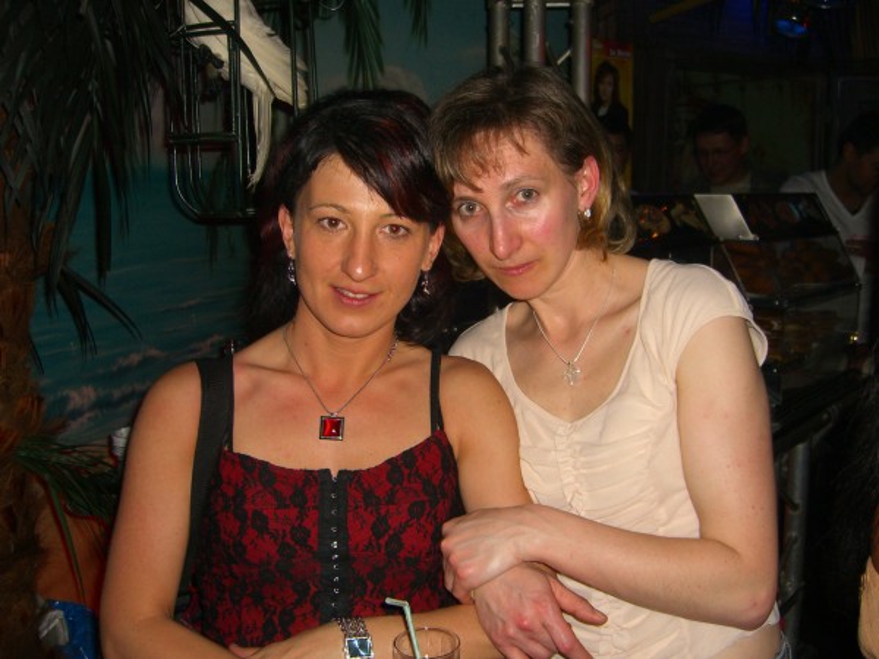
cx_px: 440
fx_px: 965
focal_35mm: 38
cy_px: 330
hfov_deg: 49.0
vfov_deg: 37.7
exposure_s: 1/60
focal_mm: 7.9
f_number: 2.8
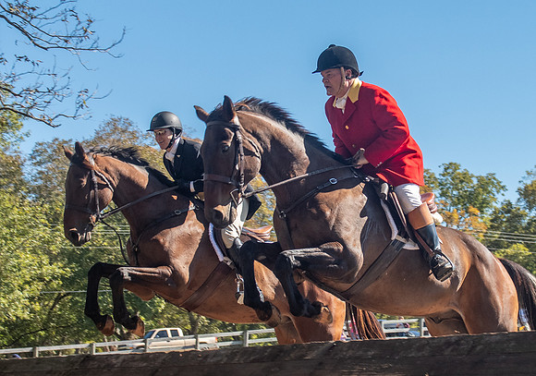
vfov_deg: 16.1
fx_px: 1330
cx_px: 331
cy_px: 214
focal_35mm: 88
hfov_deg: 22.7
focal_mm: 32
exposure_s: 1/320
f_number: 4
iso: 400
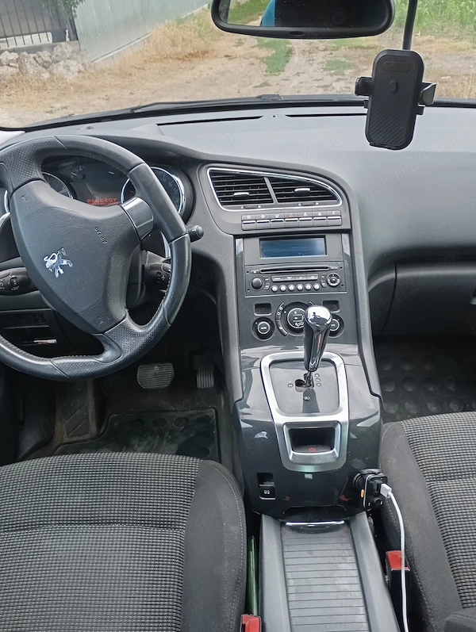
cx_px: 238
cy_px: 316
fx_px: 512
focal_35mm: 28
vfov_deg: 63.4
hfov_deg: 49.9
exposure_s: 1/50
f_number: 1.8
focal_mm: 4.27
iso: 111
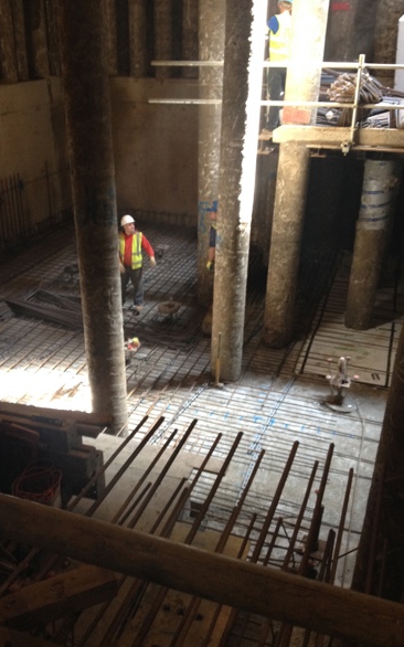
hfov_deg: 33.5
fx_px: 670
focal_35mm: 38
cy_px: 324
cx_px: 164
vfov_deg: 51.6
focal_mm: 4.28
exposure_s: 1/20
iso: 160
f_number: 2.4
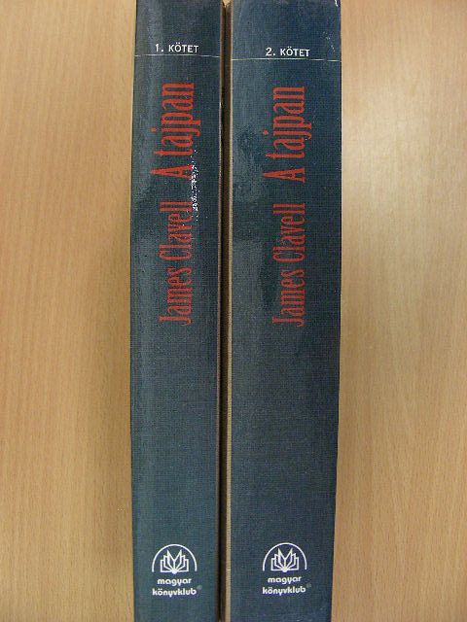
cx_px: 234
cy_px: 311
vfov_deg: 49.0
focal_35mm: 38
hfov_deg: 37.7
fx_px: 684
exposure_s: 1/13.8
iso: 200
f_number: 3.5
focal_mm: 6.3
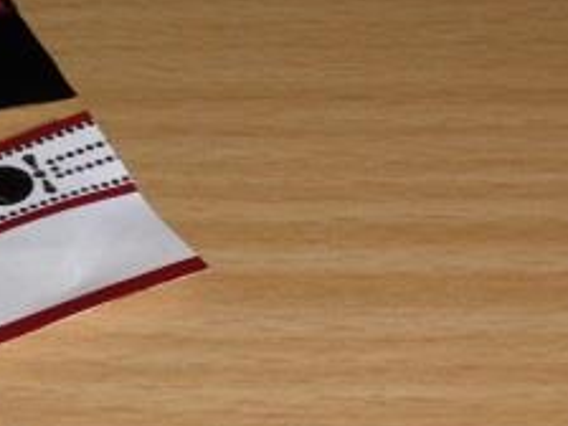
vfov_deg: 8.9
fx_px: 2625
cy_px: 789
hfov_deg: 12.2
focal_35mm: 160
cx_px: 41
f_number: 2.4
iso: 50
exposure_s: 1/106
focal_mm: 4.28
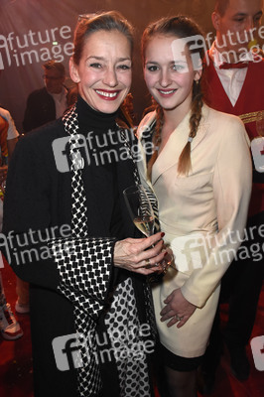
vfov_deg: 57.3
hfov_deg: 39.9
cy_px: 198
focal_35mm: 33
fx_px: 364
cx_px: 132
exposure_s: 1/160
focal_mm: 22
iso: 1600
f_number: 6.3
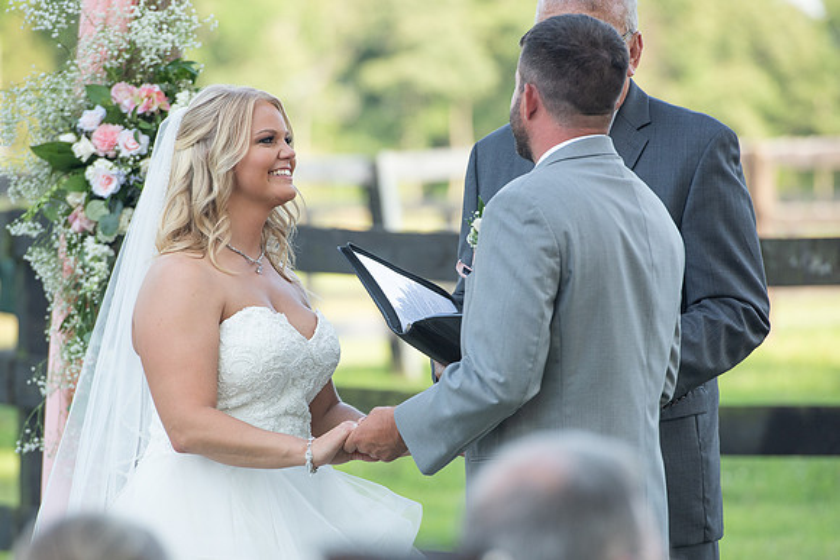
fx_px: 5542
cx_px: 397
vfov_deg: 5.8
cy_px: 332
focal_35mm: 237
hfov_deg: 8.7
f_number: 4
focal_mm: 200
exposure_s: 1/640
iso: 320
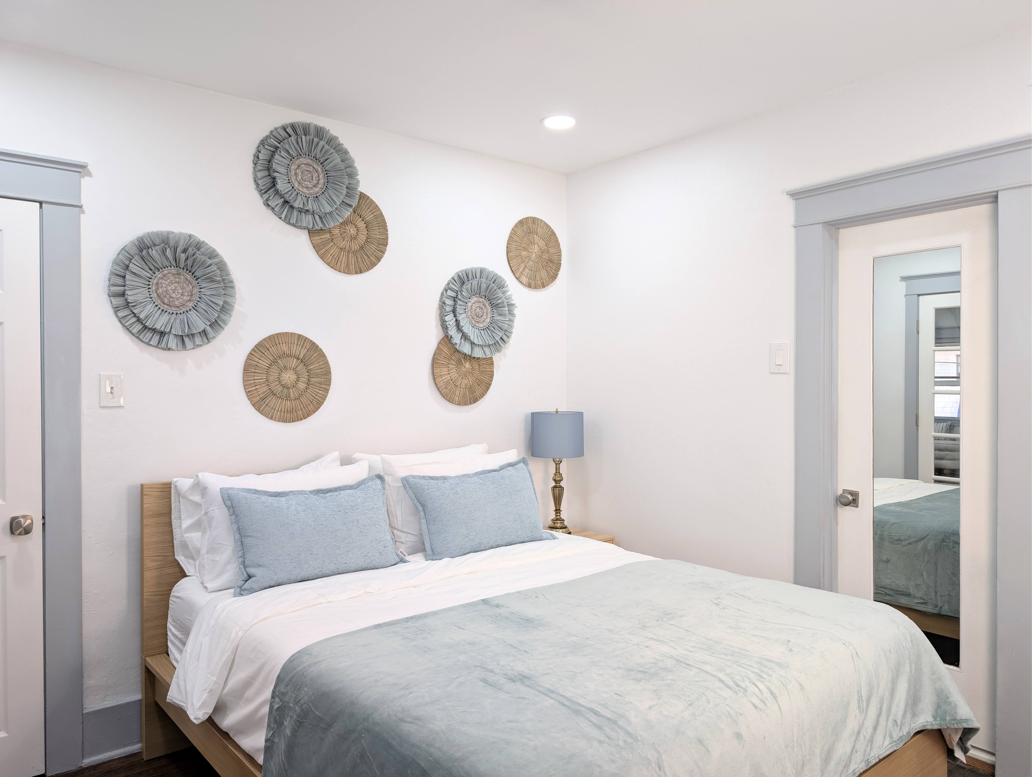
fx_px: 716
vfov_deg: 56.9
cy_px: 388
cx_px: 516
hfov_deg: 71.5
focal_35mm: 24
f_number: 1.68
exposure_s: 1/18.4
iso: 21
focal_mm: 6.9
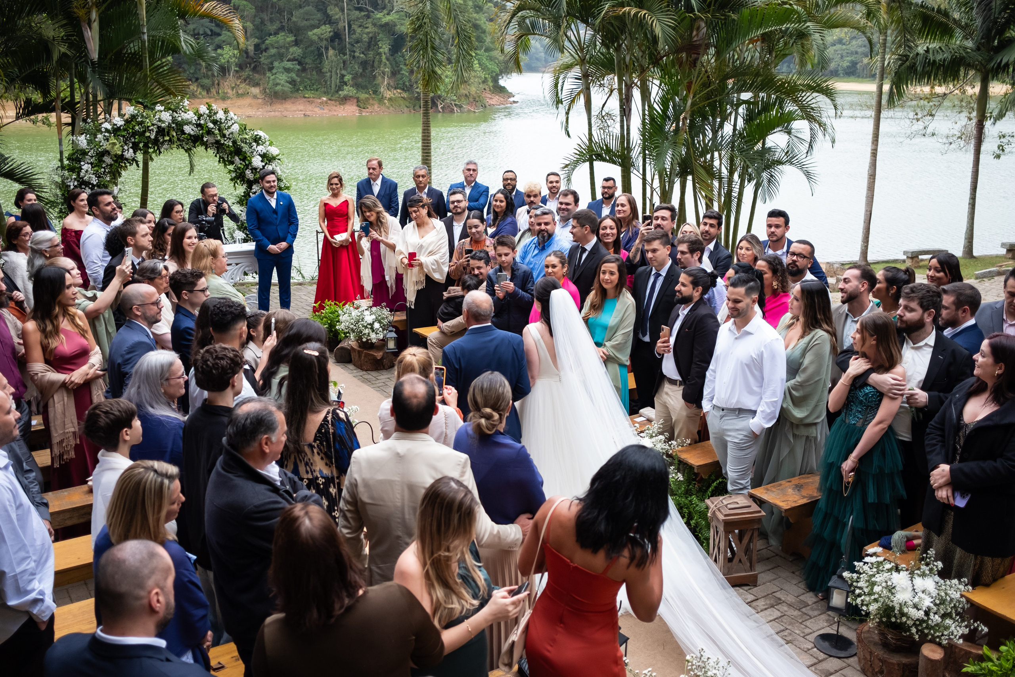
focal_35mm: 35
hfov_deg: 54.4
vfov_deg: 37.9
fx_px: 987
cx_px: 508
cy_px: 338
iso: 800
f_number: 2.5
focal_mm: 23
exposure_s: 1/250
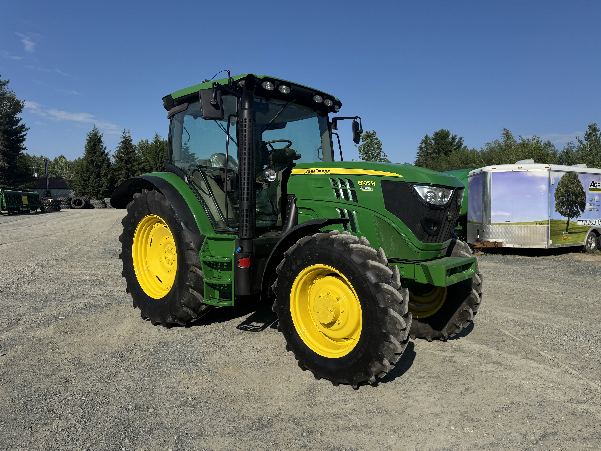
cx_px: 300
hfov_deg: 71.6
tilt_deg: -3.4
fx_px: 417
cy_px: 226
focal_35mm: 24
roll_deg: +1.3
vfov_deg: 56.8
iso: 80
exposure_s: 1/6410
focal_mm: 6.76
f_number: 1.78
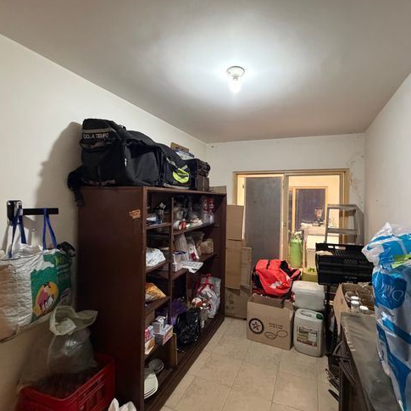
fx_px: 228
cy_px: 203
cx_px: 232
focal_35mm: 17
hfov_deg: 83.6
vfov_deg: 84.0
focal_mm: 2.22
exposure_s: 1/60
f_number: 2.2
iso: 800
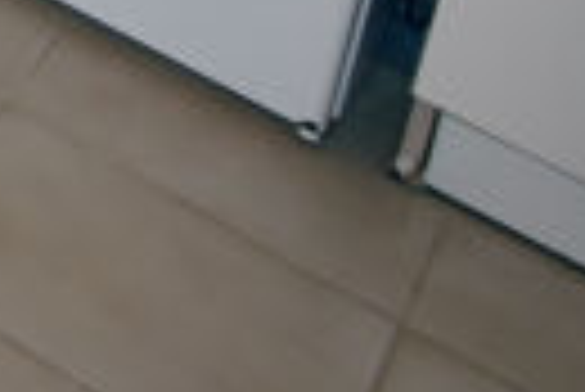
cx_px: -1296
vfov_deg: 8.8
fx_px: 1789
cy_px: -978
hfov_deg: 10.5
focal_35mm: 110
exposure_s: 1/100
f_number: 5
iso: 800
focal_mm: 14
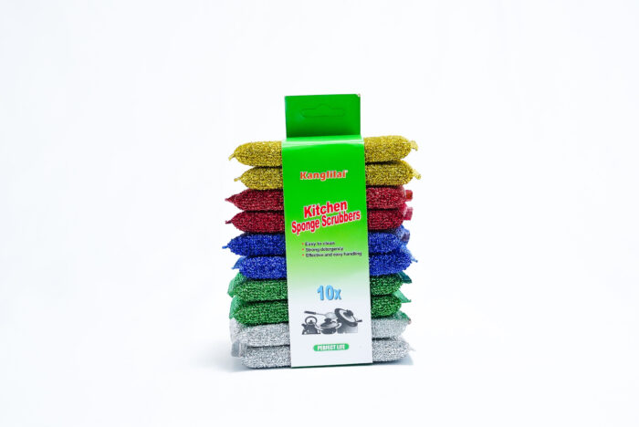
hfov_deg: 31.4
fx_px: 1137
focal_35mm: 64
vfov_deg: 21.3
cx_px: 320
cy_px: 214
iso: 3200
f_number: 8
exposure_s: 1/200
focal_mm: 64
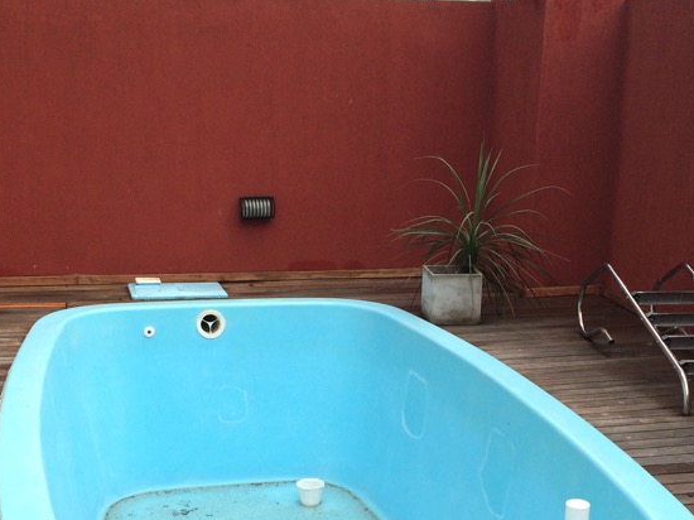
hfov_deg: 35.5
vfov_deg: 26.7
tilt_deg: -16.0
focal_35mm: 54
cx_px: 368
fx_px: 1082
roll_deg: -3.1
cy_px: 381
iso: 32
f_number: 2.2
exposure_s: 1/331
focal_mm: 4.15
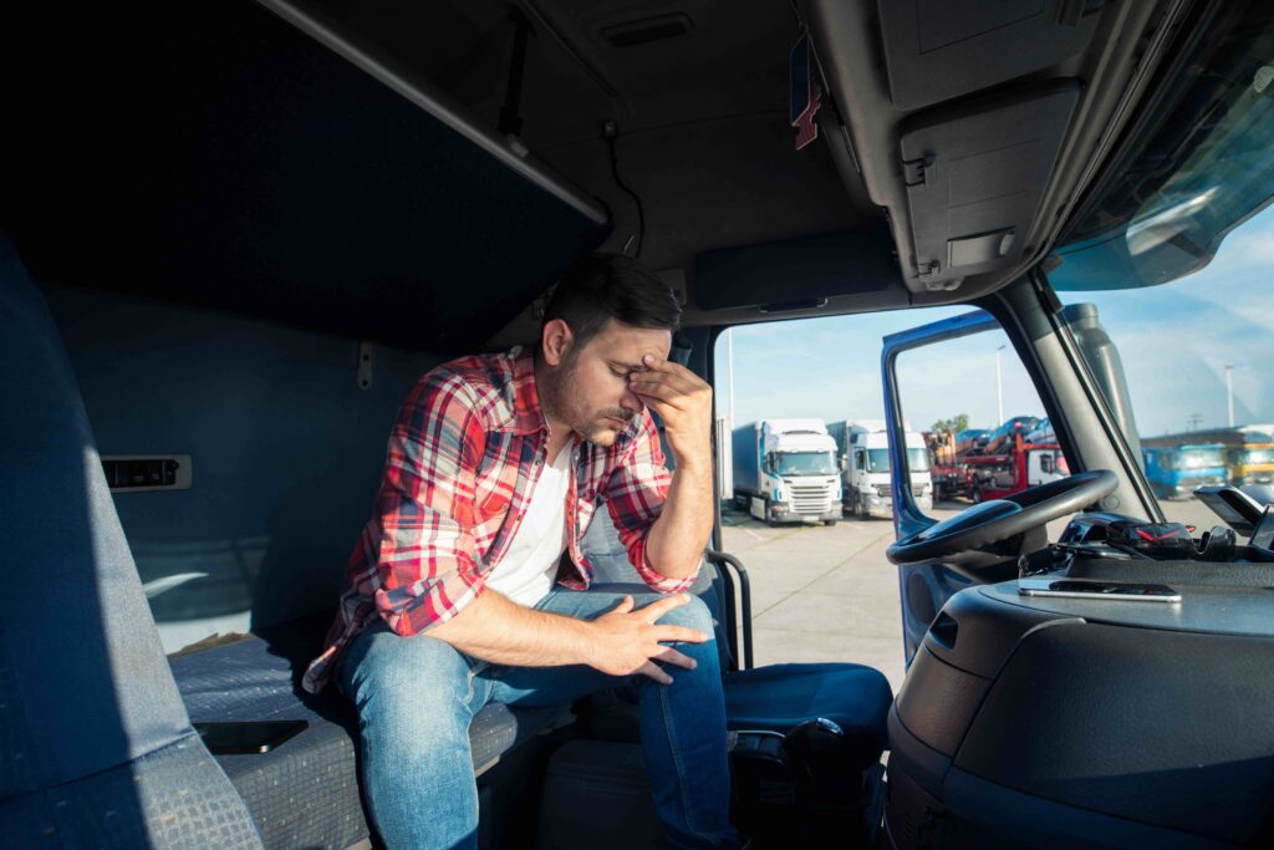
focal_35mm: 20
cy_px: 425
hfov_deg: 84.0
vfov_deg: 61.9
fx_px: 708
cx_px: 637
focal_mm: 20
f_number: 7.1
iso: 250
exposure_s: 1/200
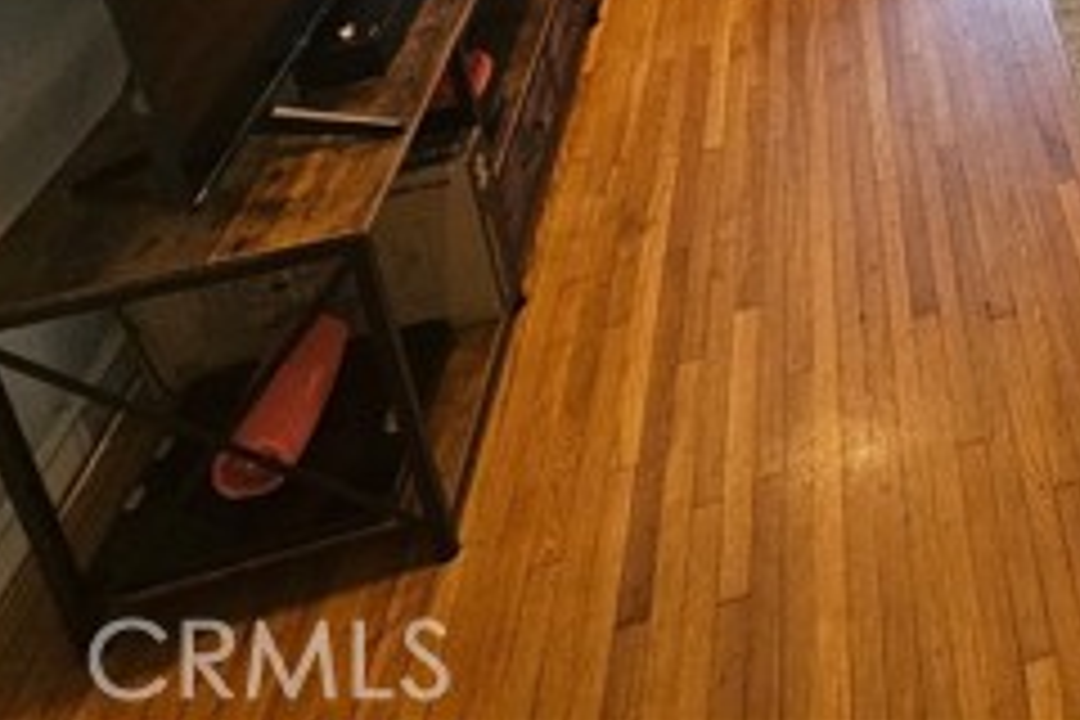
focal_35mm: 36
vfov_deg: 26.7
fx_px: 1080
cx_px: 1184
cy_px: -356
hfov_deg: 42.1
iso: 250
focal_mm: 2.2
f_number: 2.2
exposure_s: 1/60
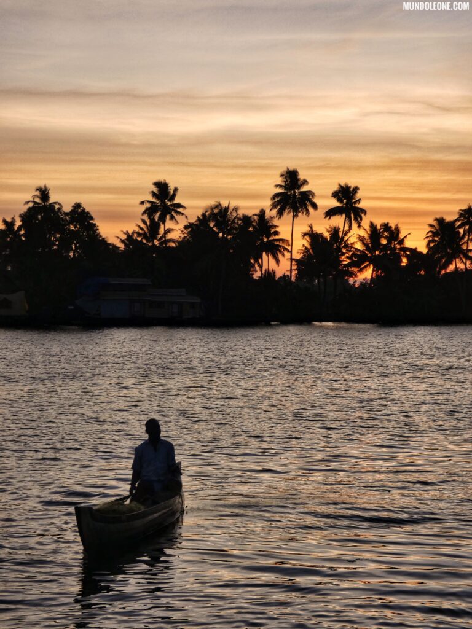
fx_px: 1436
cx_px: 236
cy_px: 314
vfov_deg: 24.7
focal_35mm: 79
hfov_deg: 18.7
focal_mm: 14.1
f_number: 4.5
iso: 80
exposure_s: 1/200
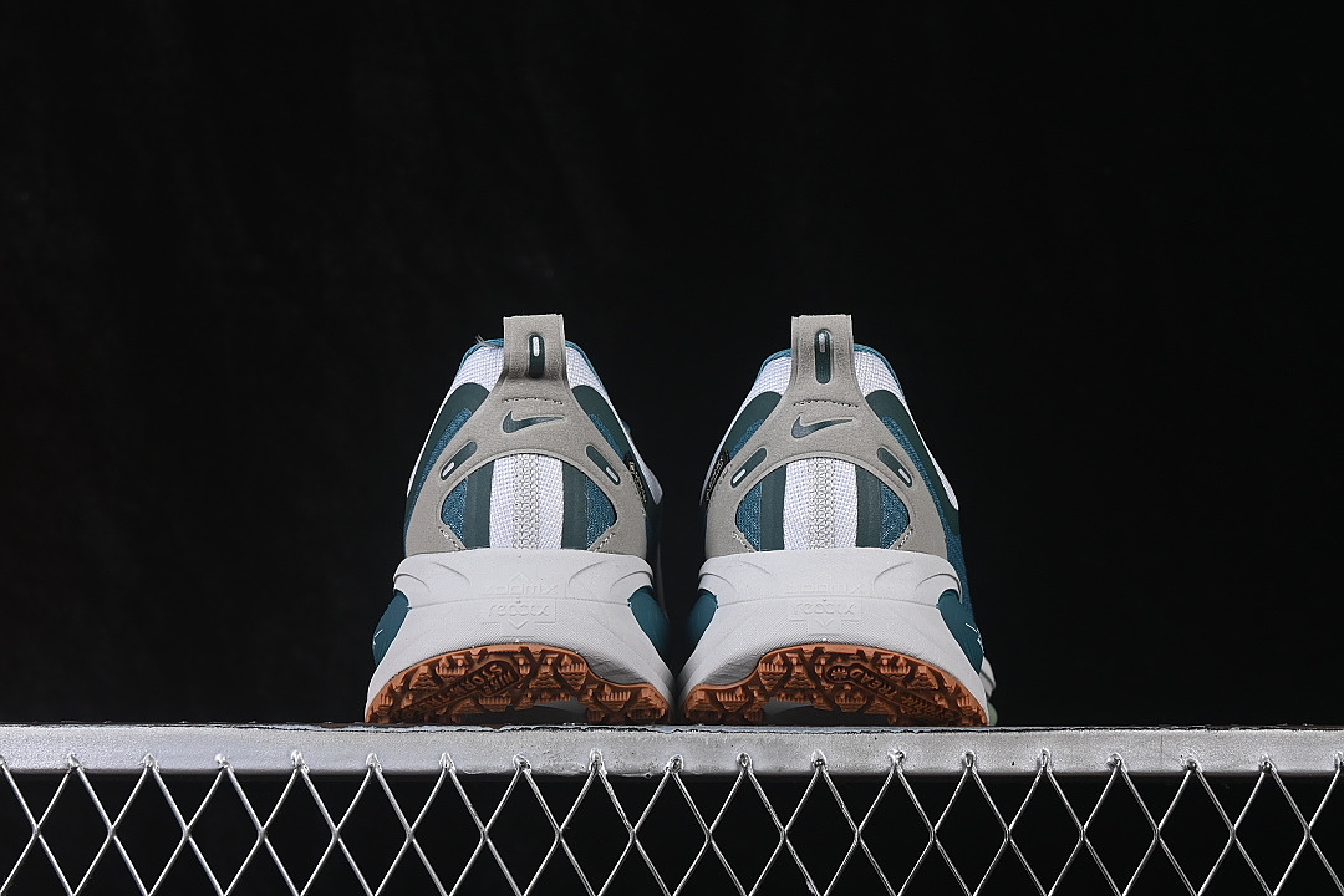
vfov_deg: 18.2
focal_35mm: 75
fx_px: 2800
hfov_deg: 27.0
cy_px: 448
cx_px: 672
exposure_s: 1/80
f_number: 8
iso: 160
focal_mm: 50
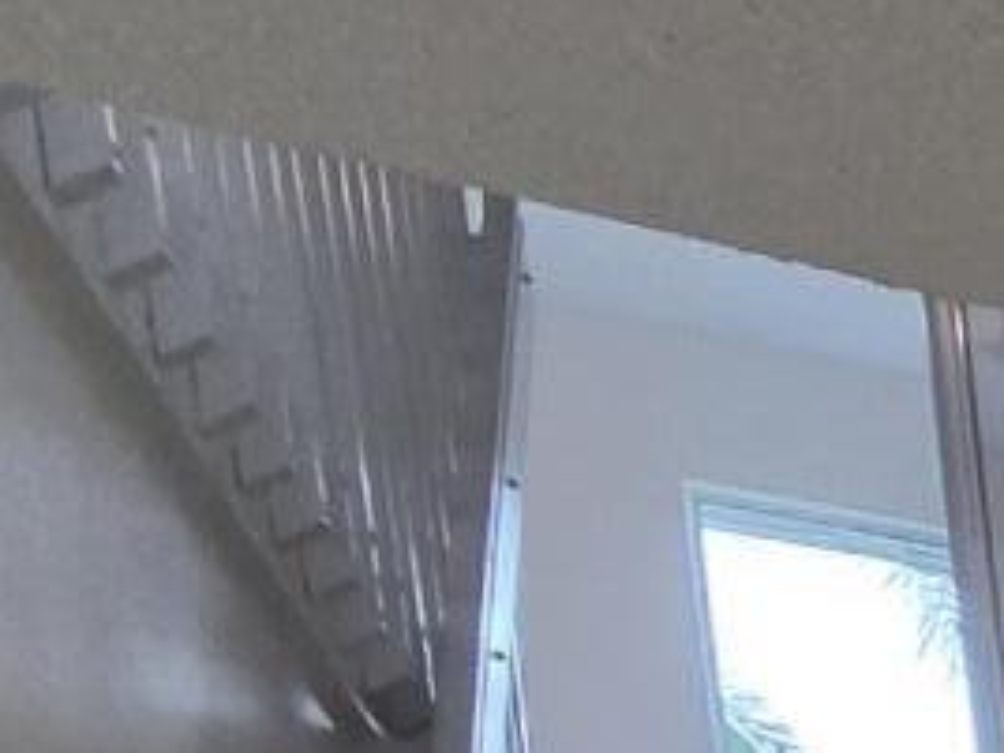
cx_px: 3315
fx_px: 2813
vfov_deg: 10.6
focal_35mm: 97
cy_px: 2263
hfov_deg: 10.3
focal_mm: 2.2
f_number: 2.2
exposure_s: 1/120
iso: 125
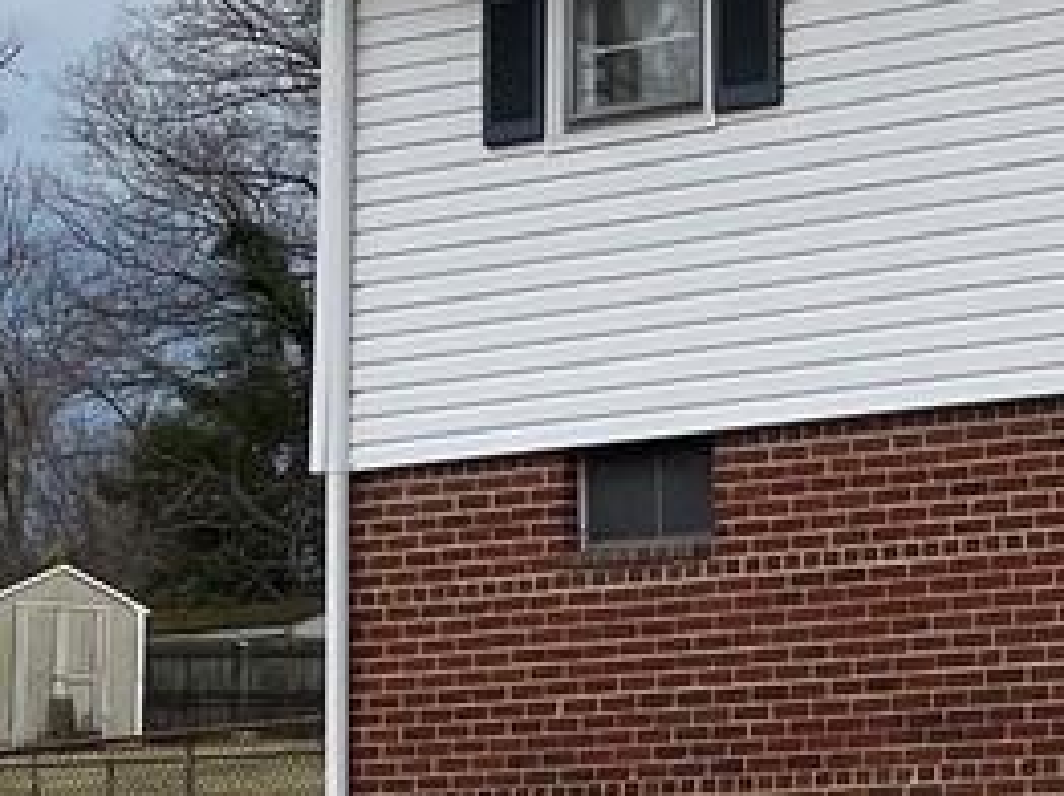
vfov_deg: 10.3
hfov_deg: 12.7
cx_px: 1844
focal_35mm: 143
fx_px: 4391
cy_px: 280
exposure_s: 1/602
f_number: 1.6
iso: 50
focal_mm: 4.2
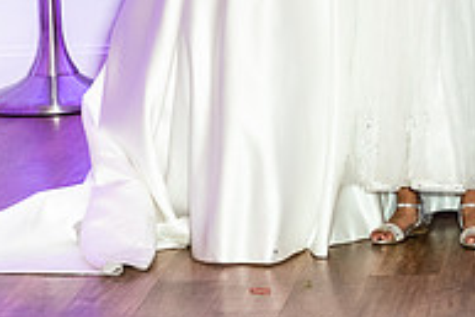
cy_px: -117
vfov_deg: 5.5
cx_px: 443
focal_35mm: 249
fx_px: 3288
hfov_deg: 8.2
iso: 1600
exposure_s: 1/125
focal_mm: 55
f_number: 4
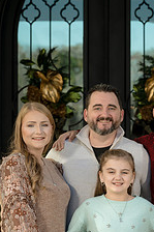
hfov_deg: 5.6
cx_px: 101
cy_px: 205
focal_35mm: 245
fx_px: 1574
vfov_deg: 8.4
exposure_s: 1/250
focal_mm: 122
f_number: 7.1
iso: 160
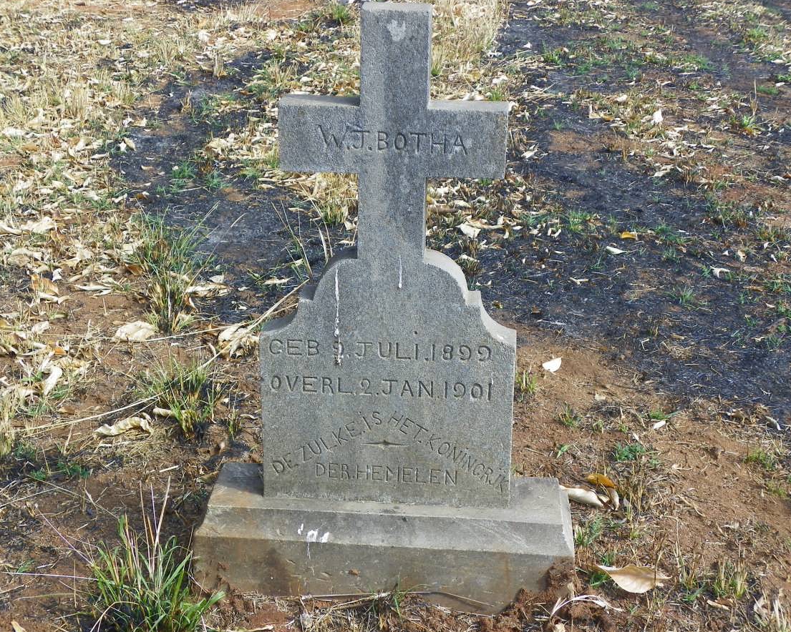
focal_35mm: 53
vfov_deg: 28.6
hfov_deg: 35.4
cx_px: 384
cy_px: 316
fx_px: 1241
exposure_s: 1/160
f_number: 3.5
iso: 64
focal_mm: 8.9
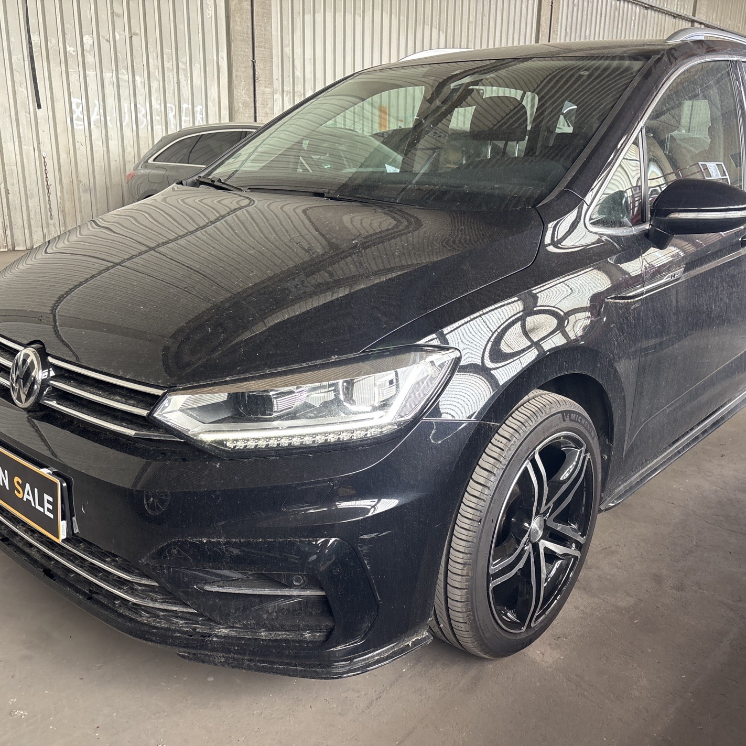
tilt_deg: -15.4
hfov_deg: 52.5
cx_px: 384
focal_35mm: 31
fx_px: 756
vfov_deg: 52.5
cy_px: 375
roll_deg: -0.4
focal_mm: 5.96
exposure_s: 1/84
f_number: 1.6
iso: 100
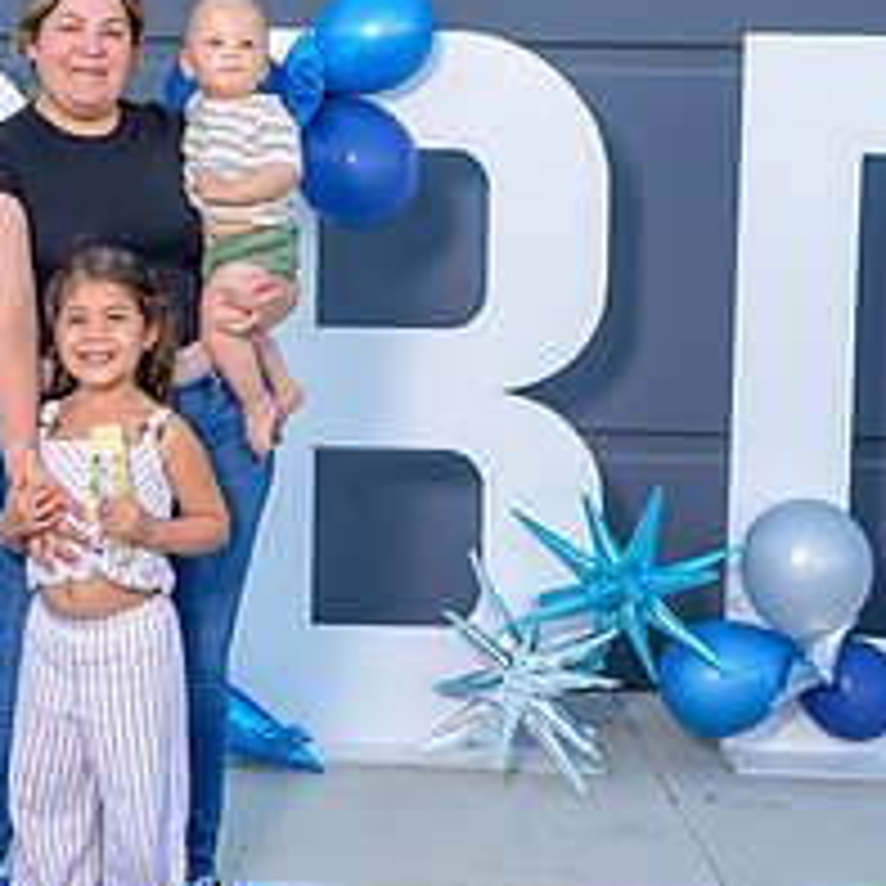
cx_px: 122
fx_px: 2317
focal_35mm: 80
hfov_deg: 21.3
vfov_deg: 21.5
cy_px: 216
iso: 100
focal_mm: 30
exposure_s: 1/200
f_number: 4
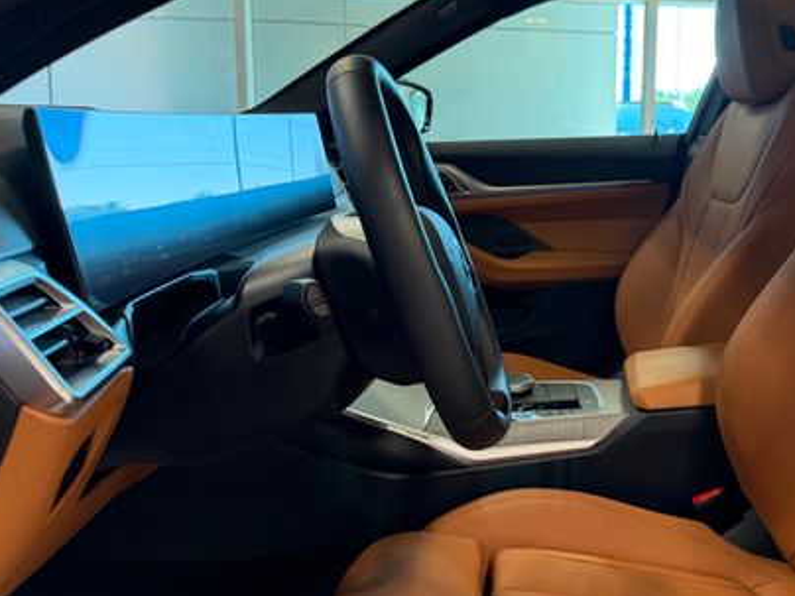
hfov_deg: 47.1
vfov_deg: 37.7
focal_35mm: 38
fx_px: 873
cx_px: 598
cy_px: 262
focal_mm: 6.76
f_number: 1.78
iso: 250
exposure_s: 1/120
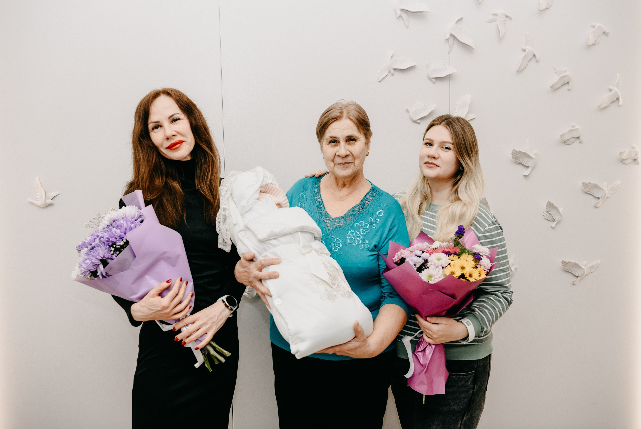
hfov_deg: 52.1
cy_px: 204
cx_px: 322
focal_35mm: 37
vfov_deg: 36.3
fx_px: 655
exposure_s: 1/160
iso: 320
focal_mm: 35
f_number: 4.5
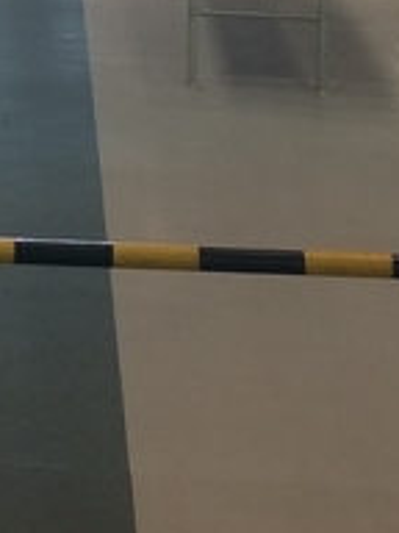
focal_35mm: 155
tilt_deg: -0.6
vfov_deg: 11.8
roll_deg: +0.7
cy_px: -414
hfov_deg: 9.2
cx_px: -252
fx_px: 2382
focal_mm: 4.15
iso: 40
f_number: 2.2
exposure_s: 1/30
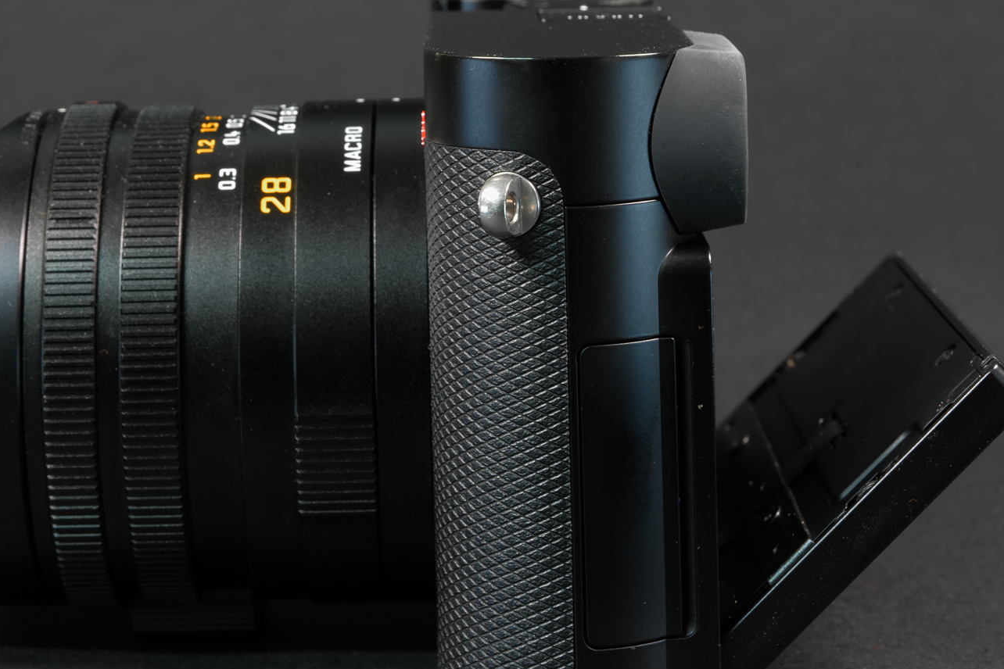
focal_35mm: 106
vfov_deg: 12.9
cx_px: 422
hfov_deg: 19.3
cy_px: 367
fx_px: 2956
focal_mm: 85
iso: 800
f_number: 22
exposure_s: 3
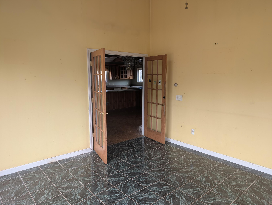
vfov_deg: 56.9
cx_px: 136
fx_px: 189
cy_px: 102
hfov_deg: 71.5
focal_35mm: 24
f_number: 1.68
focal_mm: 6.9
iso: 35
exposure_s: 1/23.8
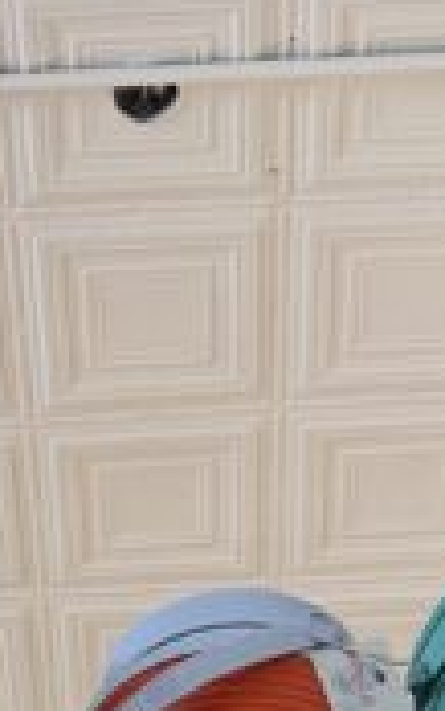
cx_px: 114
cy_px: 1414
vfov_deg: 12.3
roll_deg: +1.3
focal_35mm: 150
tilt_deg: +26.9
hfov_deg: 8.7
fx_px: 2906
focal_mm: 6.76
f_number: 1.78
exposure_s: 1/120
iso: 250
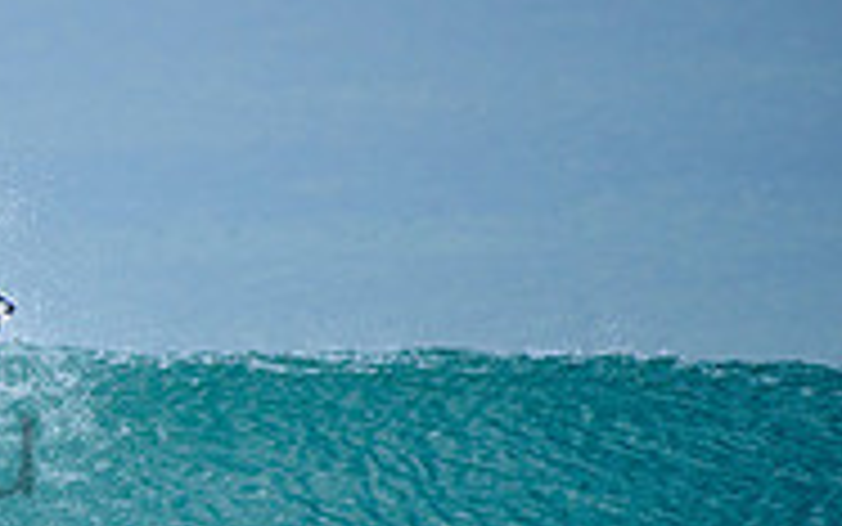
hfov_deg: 1.3
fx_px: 36382
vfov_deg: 0.8
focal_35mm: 1585
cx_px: -441
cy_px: 393
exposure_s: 1/2000
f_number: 5.6
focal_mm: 500
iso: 320
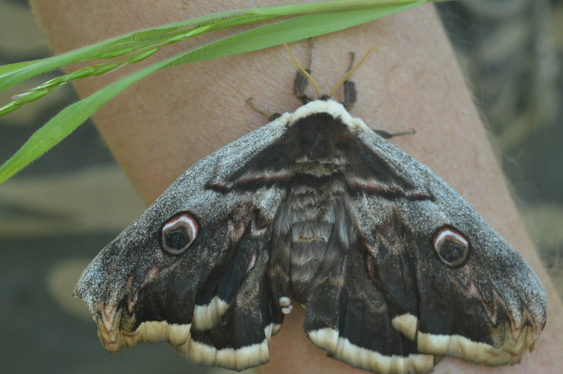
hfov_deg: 19.0
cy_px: 210
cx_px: 309
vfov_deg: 12.7
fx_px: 1682
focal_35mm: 108
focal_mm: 55
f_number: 5.6
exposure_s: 1/500
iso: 1400
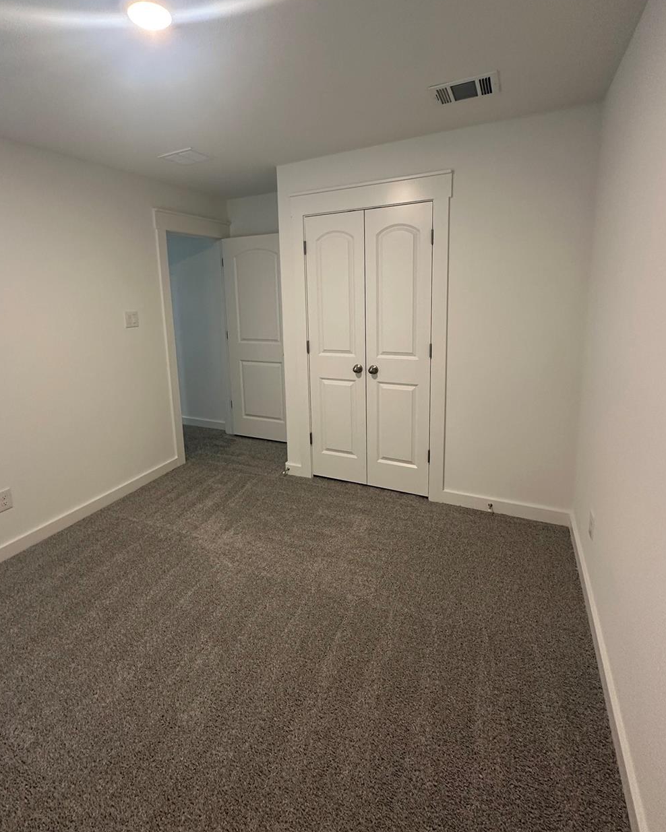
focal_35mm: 17
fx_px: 419
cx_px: 306
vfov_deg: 89.1
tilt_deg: -8.6
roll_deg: +1.7
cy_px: 357
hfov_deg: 76.8
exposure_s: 1/60
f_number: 2.2
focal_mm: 2.22
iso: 250
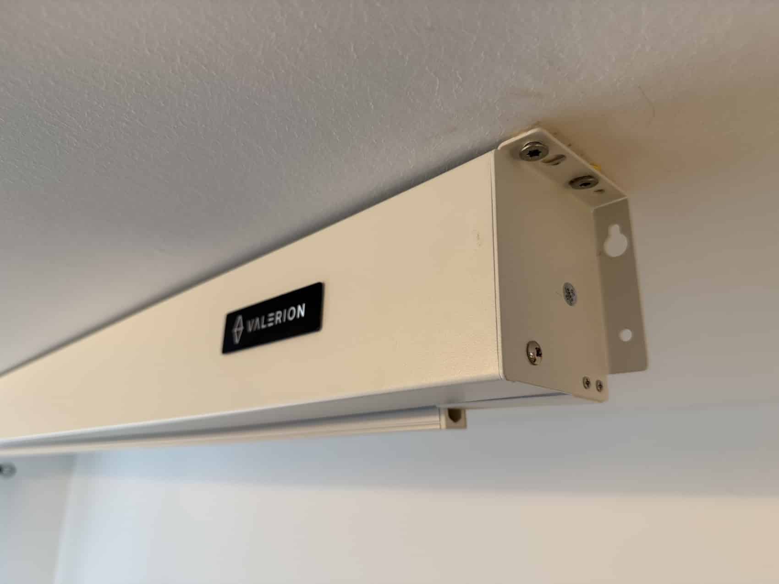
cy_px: 292
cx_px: 390
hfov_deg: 71.6
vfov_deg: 56.8
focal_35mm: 24
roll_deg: -1.6
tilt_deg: +18.1
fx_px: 540
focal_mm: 6.76
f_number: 1.78
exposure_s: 1/111
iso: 200
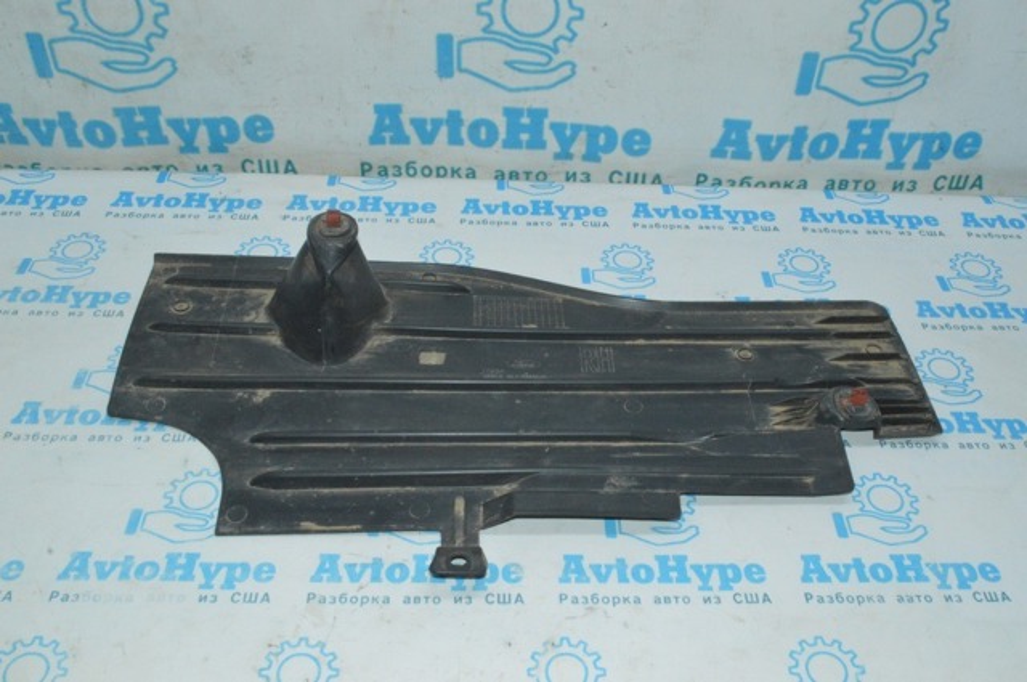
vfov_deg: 36.8
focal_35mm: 36
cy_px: 341
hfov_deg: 53.2
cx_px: 514
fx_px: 1026
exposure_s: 1/50
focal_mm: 24
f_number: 25
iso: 4000
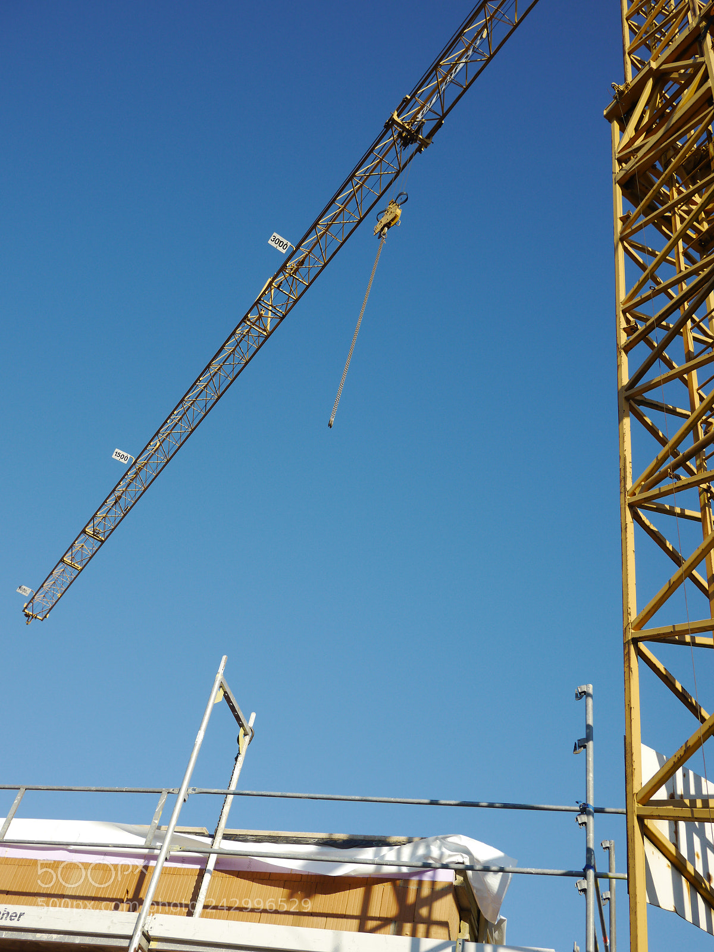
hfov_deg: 36.0
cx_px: 357
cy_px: 476
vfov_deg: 46.8
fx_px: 1100
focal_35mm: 40
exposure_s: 1/800
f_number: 4.5
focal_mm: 20
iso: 160
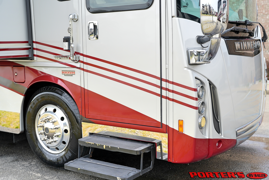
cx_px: 134
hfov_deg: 39.6
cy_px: 90
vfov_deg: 27.0
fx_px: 374
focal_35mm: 50
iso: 100
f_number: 2.8
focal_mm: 50
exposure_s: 1/500
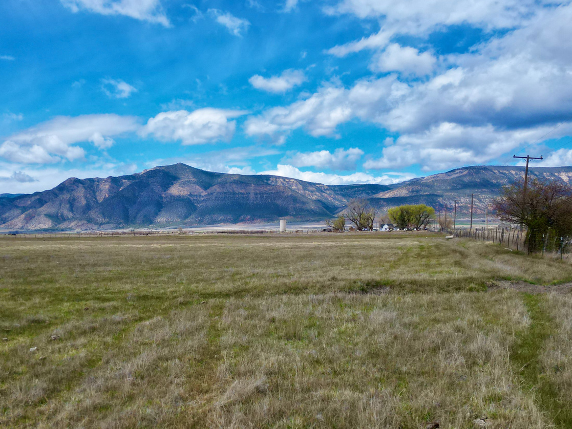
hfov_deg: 42.8
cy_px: 232
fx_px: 727
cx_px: 237
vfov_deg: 32.9
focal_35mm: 44
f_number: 1.7
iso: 130
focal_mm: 6.72
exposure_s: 1/4000
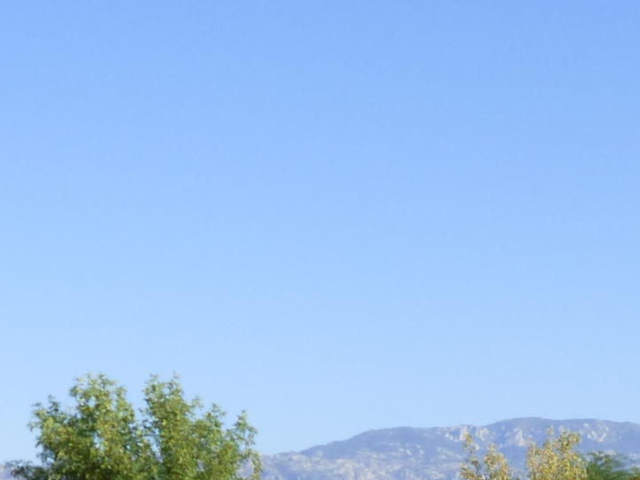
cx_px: 407
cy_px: 811
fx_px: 2976
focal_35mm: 161
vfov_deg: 8.9
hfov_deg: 12.3
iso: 100
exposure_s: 1/800
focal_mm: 6.8
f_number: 3.5
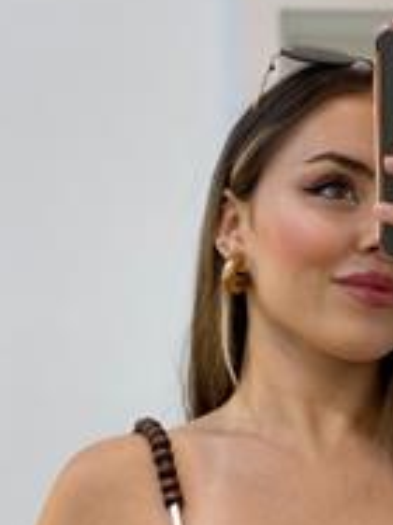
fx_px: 1743
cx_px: 379
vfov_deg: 16.9
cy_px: 448
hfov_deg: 12.7
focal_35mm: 115
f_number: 2
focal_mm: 6
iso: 80
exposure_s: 1/100
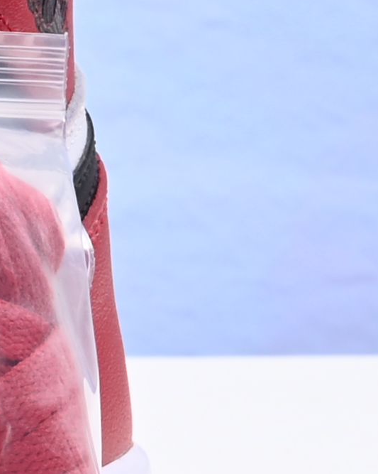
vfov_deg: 6.0
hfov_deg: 4.3
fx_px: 4506
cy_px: -183
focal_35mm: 322
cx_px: -1370
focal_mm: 38
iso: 100
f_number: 16
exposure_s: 1/2
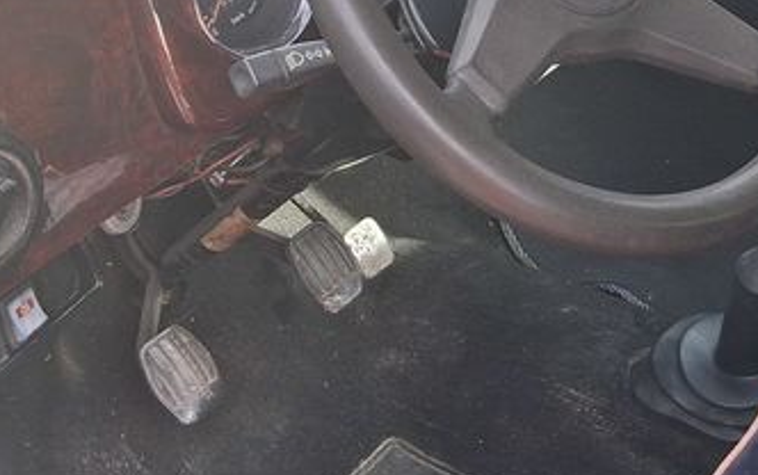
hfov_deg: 24.5
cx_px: 605
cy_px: -80
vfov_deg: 15.3
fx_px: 1716
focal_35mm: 83
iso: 40
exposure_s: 1/120
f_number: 1.8
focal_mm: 3.98
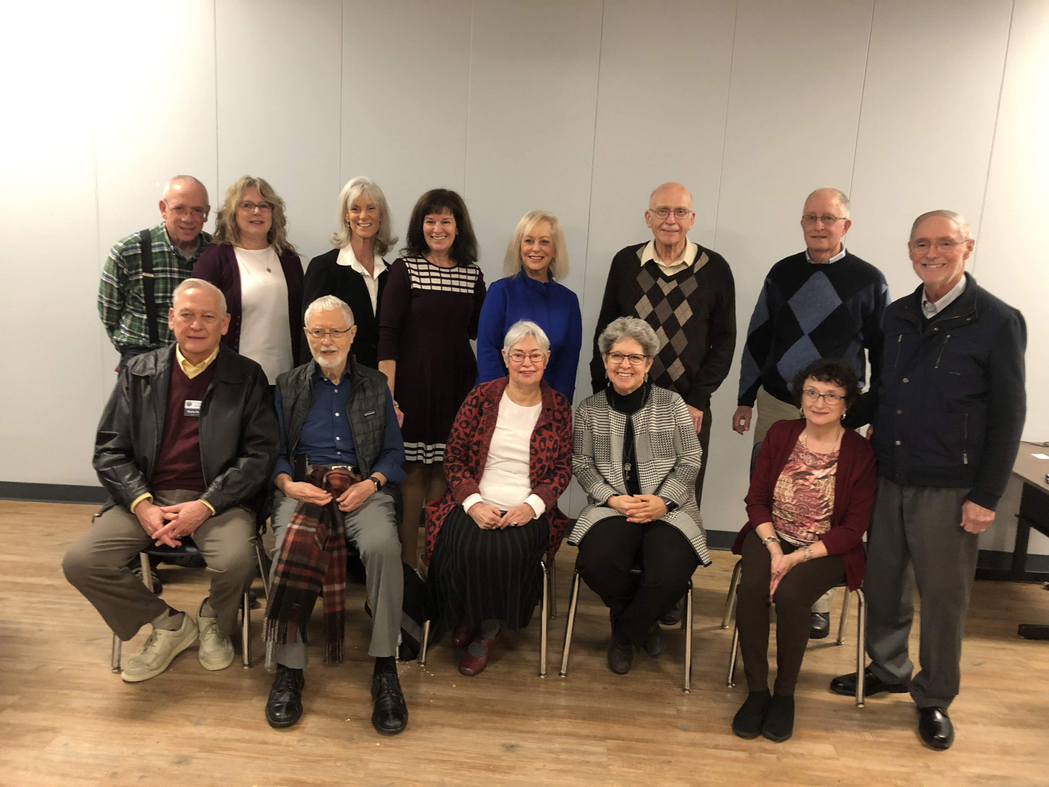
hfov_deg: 63.4
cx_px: 524
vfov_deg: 49.7
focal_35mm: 28
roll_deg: -2.5
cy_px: 394
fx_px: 849
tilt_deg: -10.6
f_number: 1.8
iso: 100
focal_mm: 3.99
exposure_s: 1/9
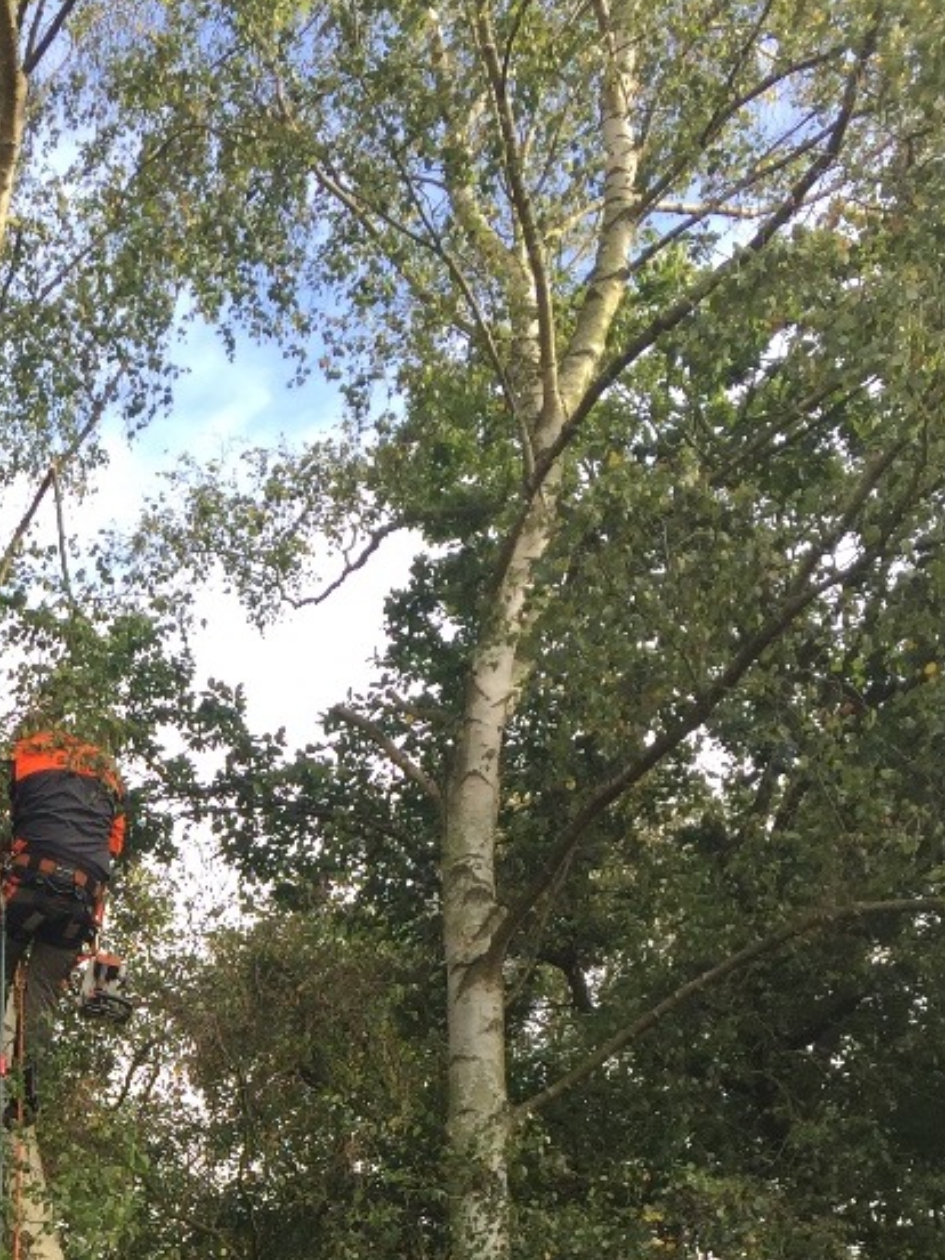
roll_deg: -0.8
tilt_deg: +16.6
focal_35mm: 63
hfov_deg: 22.2
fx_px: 2293
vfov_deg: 28.4
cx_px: -64
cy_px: 1317
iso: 32
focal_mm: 4.15
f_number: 2.2
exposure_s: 1/347
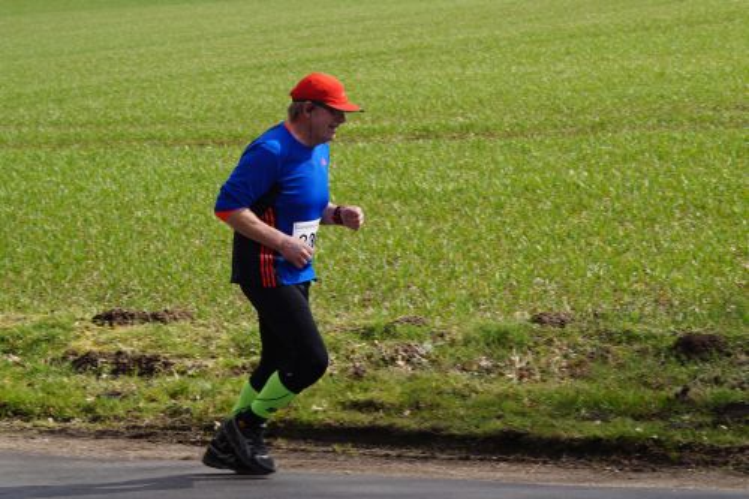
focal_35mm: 105
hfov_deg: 19.5
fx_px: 2184
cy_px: 250
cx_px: 374
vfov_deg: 13.0
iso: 100
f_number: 8
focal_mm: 70
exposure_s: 1/250
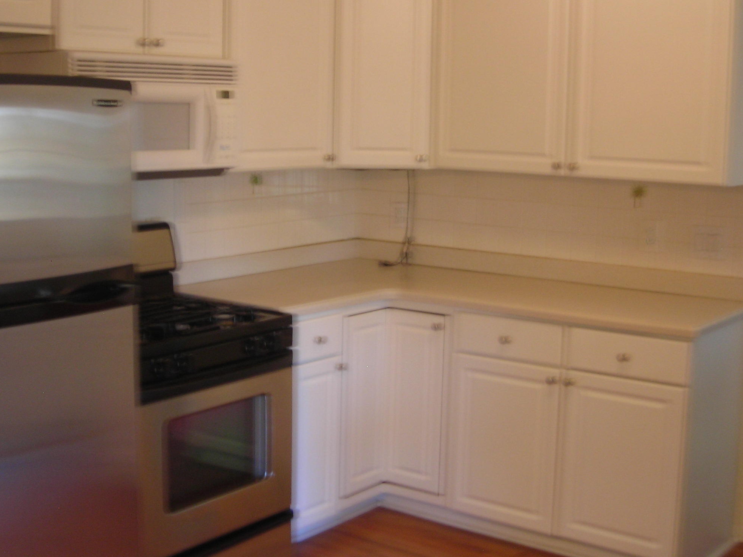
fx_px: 1073
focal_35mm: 50
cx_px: 305
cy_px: 231
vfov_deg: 29.1
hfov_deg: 38.1
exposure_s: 1/3.9
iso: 77
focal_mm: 6.3
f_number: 3.2
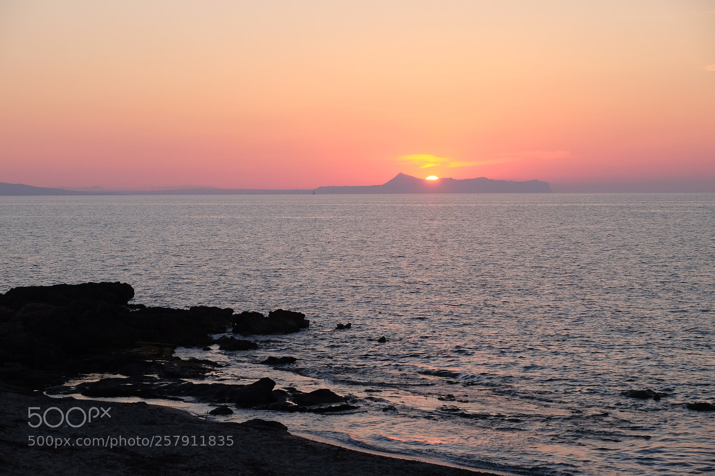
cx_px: 358
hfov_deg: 24.5
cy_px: 238
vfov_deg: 16.4
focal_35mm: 83
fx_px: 1648
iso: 800
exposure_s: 1/90
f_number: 8
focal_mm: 55.6
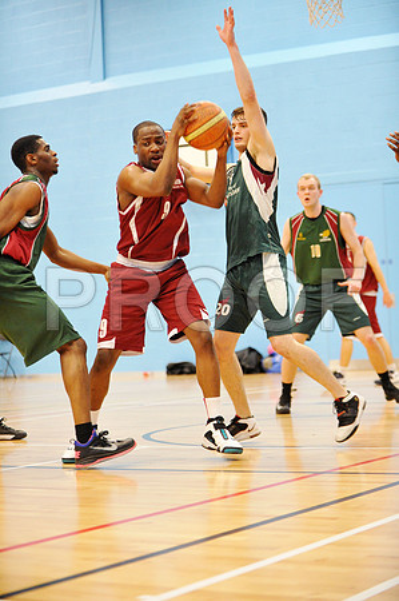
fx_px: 1366
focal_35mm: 82
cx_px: 200
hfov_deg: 16.6
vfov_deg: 24.8
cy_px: 300
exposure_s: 1/400
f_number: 2.8
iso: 8000
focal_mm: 82
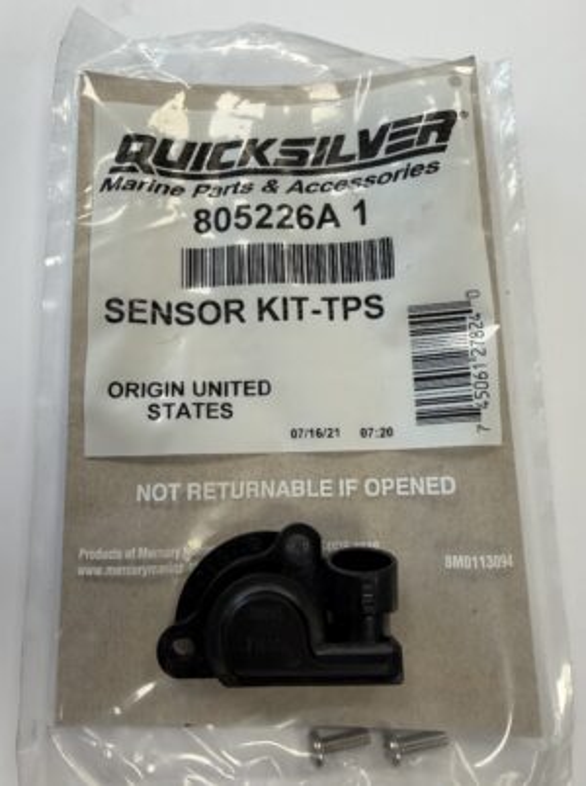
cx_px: 293
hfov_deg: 56.7
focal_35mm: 24
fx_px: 543
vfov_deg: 71.7
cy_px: 393
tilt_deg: -75.9
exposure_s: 1/100
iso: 80
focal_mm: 2.22
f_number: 2.2
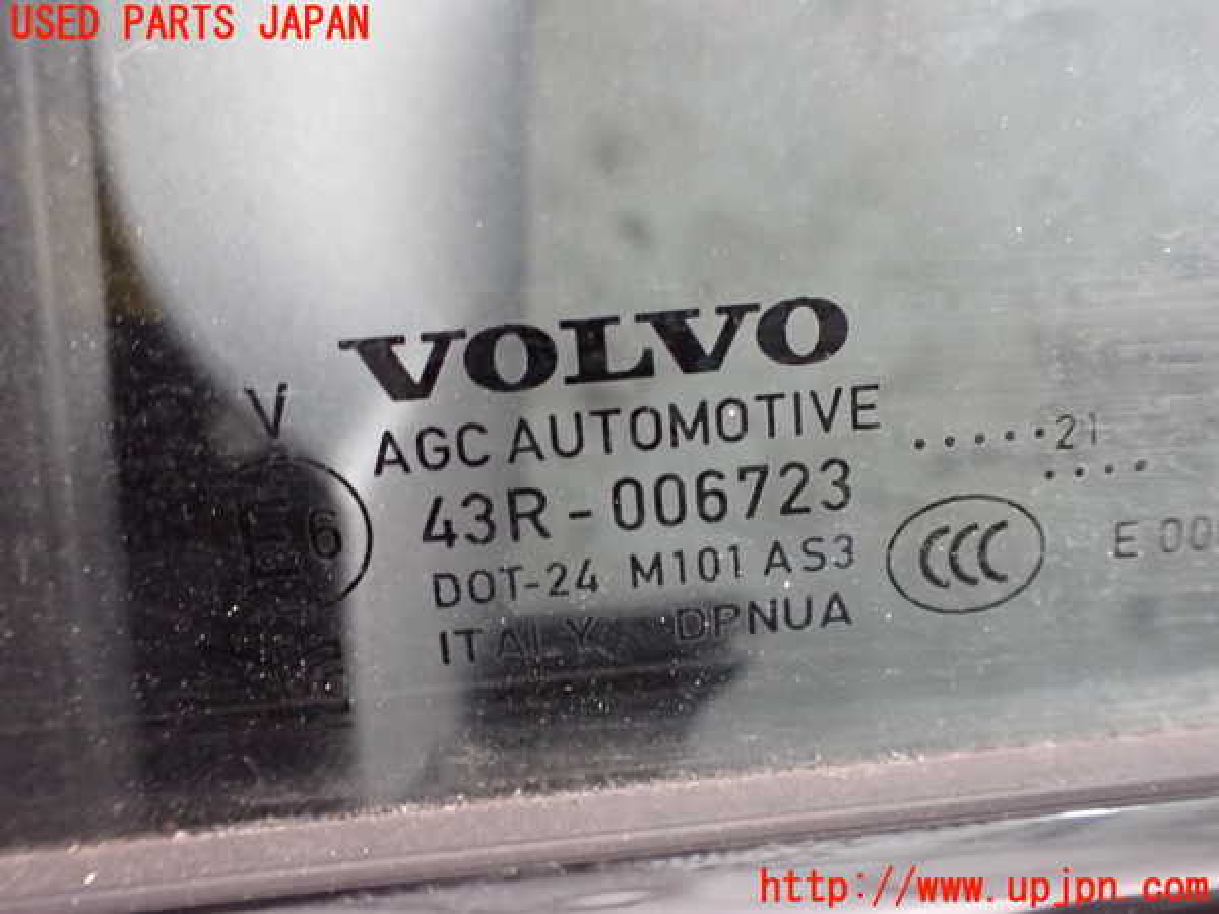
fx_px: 1056
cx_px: 610
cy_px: 457
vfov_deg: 46.8
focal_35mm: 30
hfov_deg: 60.0
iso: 1250
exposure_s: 1/30
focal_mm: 5.4
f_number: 2.3
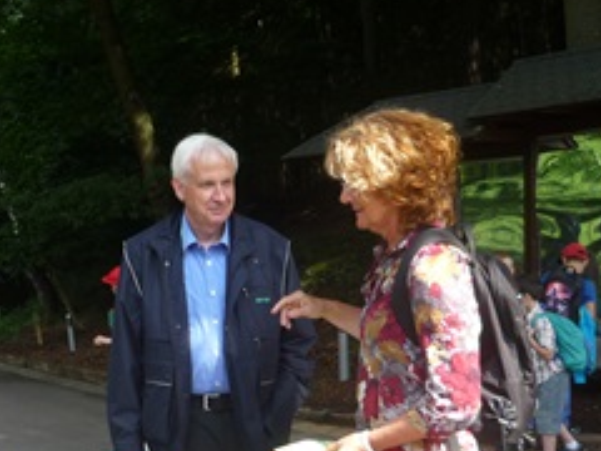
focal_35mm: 55
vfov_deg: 26.2
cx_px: 280
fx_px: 955
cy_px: 338
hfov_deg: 34.9
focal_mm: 5.5
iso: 100
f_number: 2.8
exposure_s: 1/250
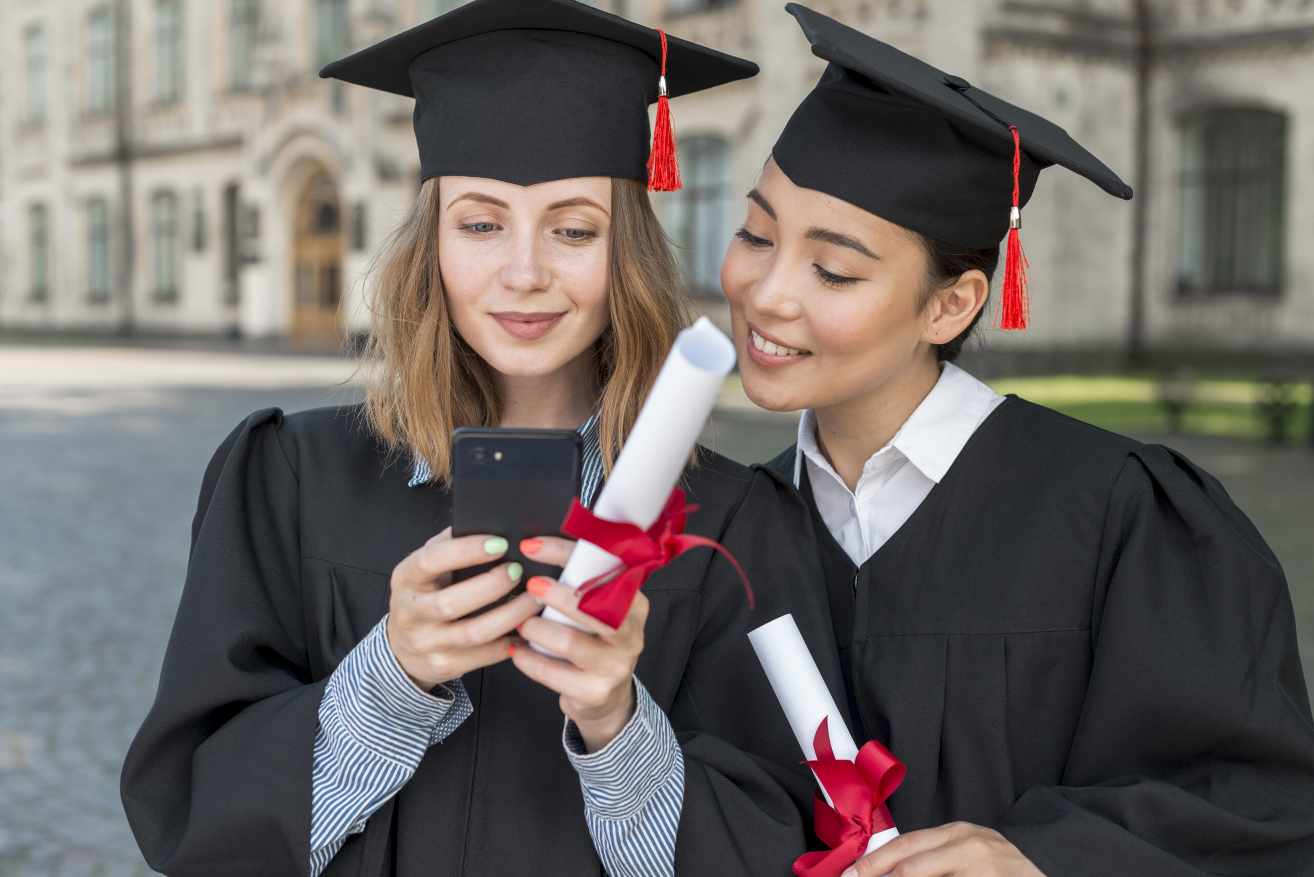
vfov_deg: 27.0
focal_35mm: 50
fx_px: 1825
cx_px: 657
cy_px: 438
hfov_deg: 39.6
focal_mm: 50
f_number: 3.5
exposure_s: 1/125
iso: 250
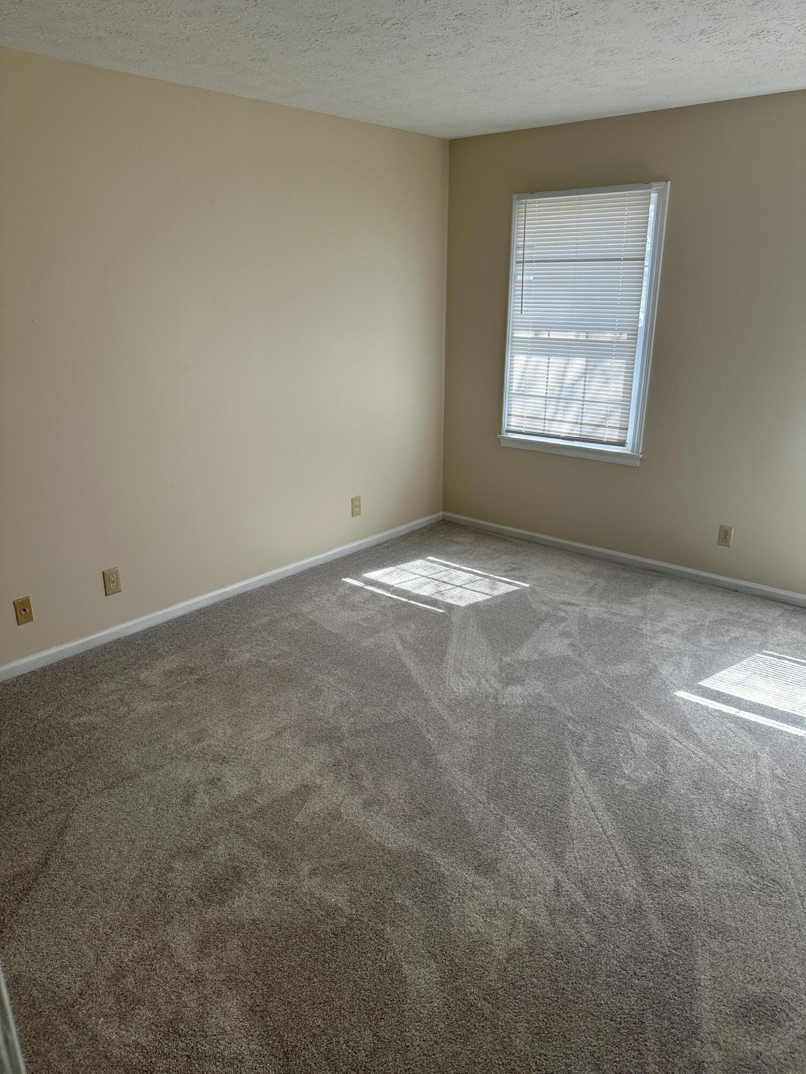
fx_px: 745
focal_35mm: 24
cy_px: 537
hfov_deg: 56.8
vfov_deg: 71.6
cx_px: 403
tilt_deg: -17.4
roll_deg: +0.1
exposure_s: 1/153
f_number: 1.78
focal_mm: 6.86
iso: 80
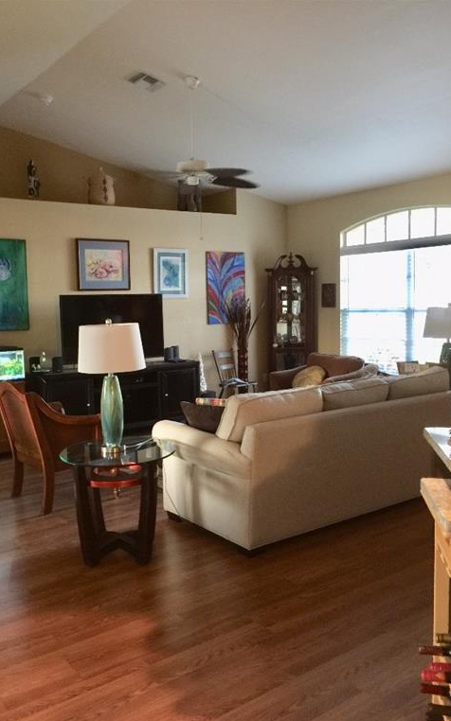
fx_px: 610
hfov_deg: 40.4
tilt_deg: -4.7
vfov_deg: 61.2
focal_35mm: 31
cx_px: 184
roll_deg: +4.1
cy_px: 362
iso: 100
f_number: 2.2
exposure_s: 1/4
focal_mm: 4.15
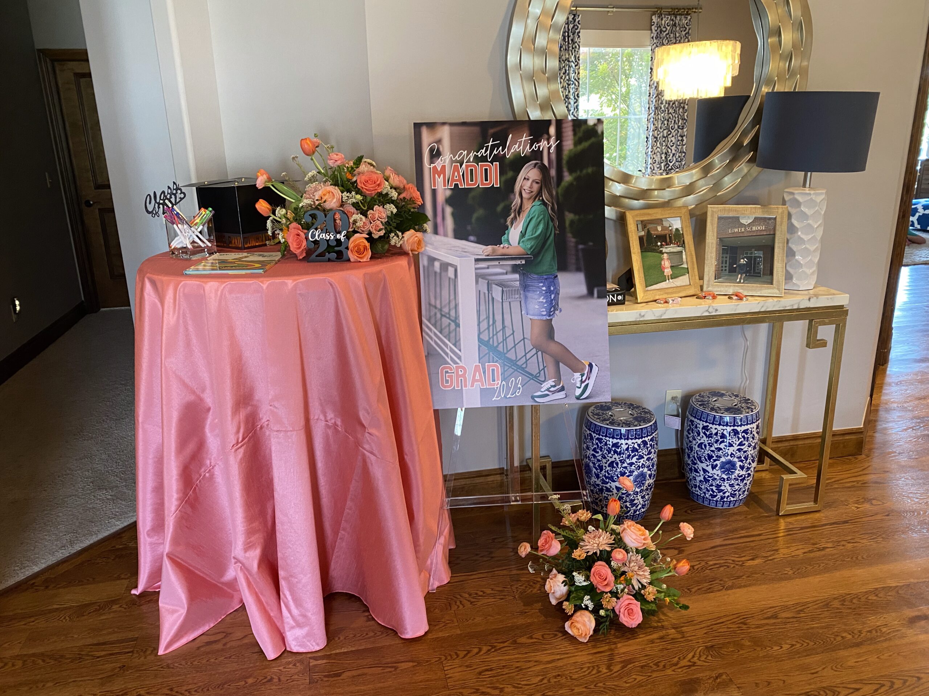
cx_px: 464
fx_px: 698
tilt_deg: -17.8
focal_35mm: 26
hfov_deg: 67.3
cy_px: 348
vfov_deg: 53.1
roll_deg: +1.6
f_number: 1.8
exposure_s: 1/60
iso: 320
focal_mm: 4.25
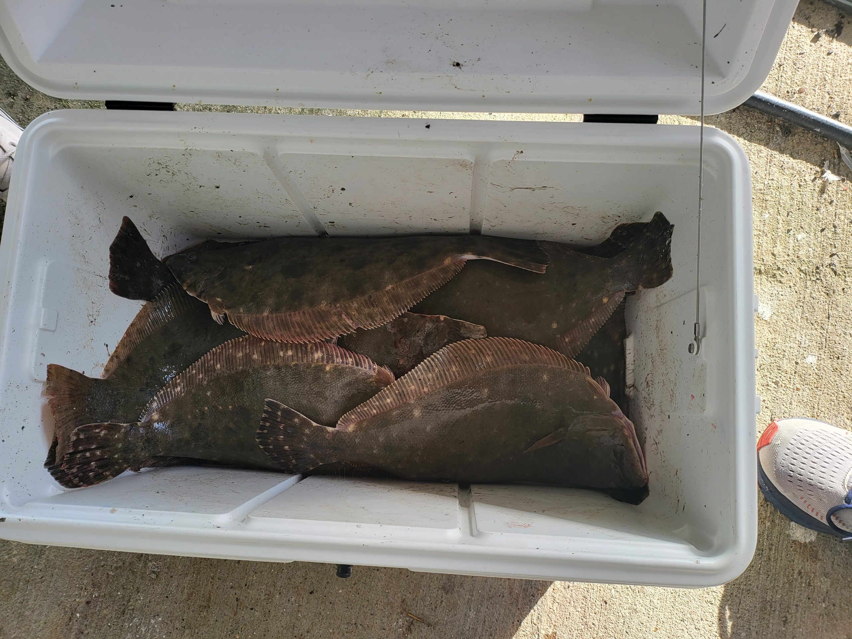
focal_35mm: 24
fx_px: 591
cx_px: 426
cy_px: 320
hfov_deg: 71.6
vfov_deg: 56.8
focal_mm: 5
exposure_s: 1/220
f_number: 1.8
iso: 40
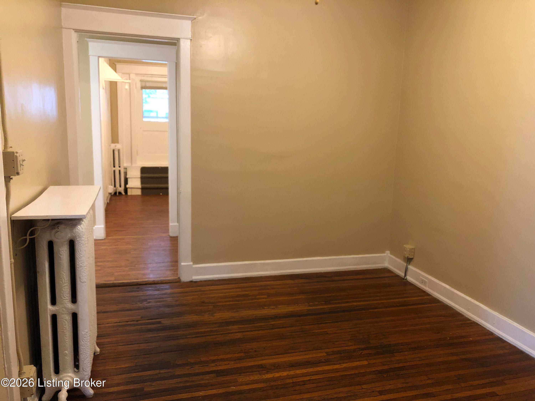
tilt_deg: -9.8
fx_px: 433
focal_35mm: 28
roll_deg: -1.5
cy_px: 200
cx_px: 268
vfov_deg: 49.7
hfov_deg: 63.4
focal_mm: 3.99
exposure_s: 1/15
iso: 80
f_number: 1.8
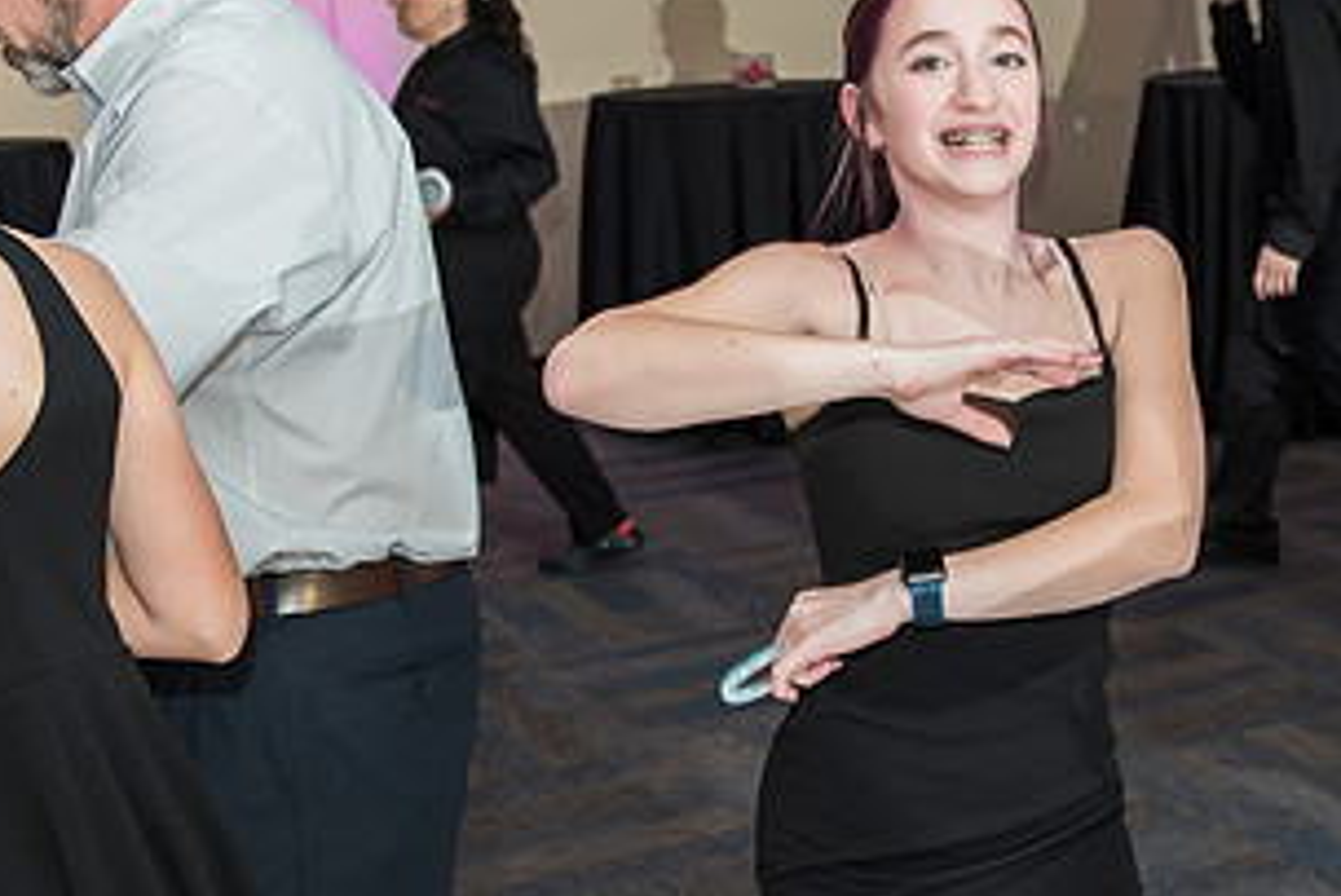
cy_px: 377
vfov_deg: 22.3
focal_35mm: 61
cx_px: 1041
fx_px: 2273
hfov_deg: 32.1
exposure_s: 1/100
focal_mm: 32
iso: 1000
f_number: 4
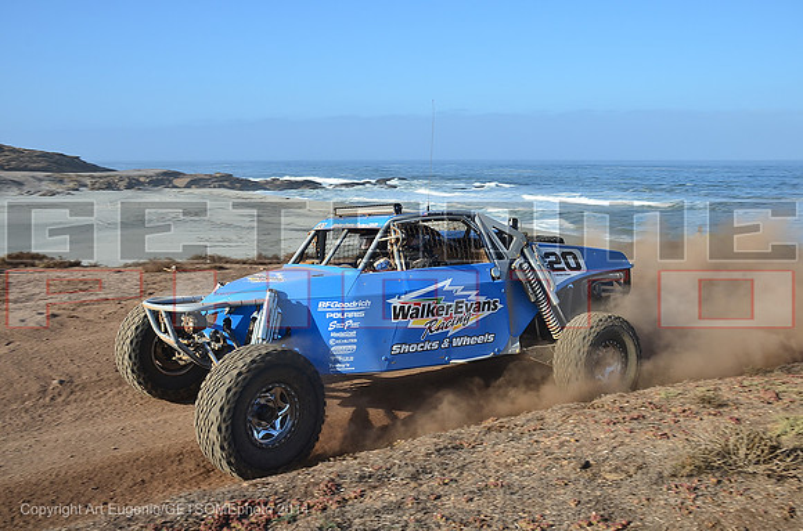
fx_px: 734
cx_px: 402
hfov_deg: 57.3
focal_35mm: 33
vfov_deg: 39.8
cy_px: 266
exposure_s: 1/500
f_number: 7.1
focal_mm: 22
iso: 200
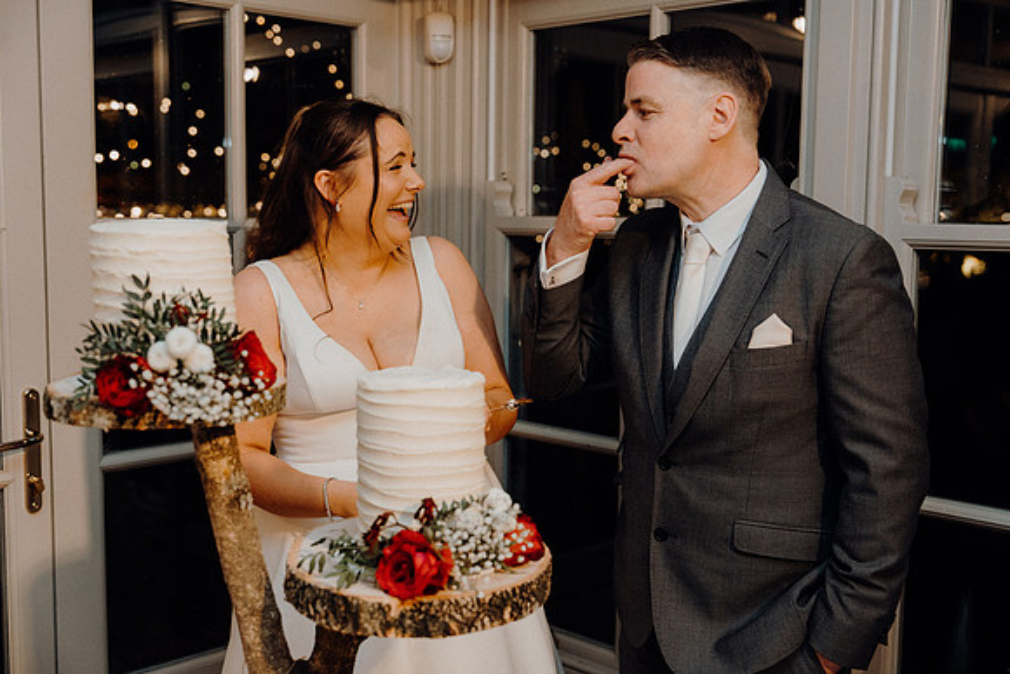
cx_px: 505
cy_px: 337
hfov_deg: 45.4
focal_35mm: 43
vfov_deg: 31.2
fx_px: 1207
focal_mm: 43
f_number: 3.5
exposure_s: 1/160
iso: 2500
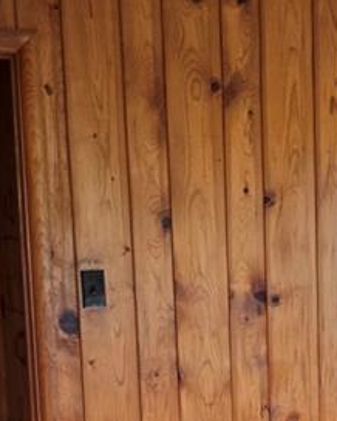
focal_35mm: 99
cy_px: 455
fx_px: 1233
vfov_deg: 18.7
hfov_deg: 15.2
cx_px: 360
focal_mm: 6.3
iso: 100
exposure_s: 1/180
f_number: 1.7
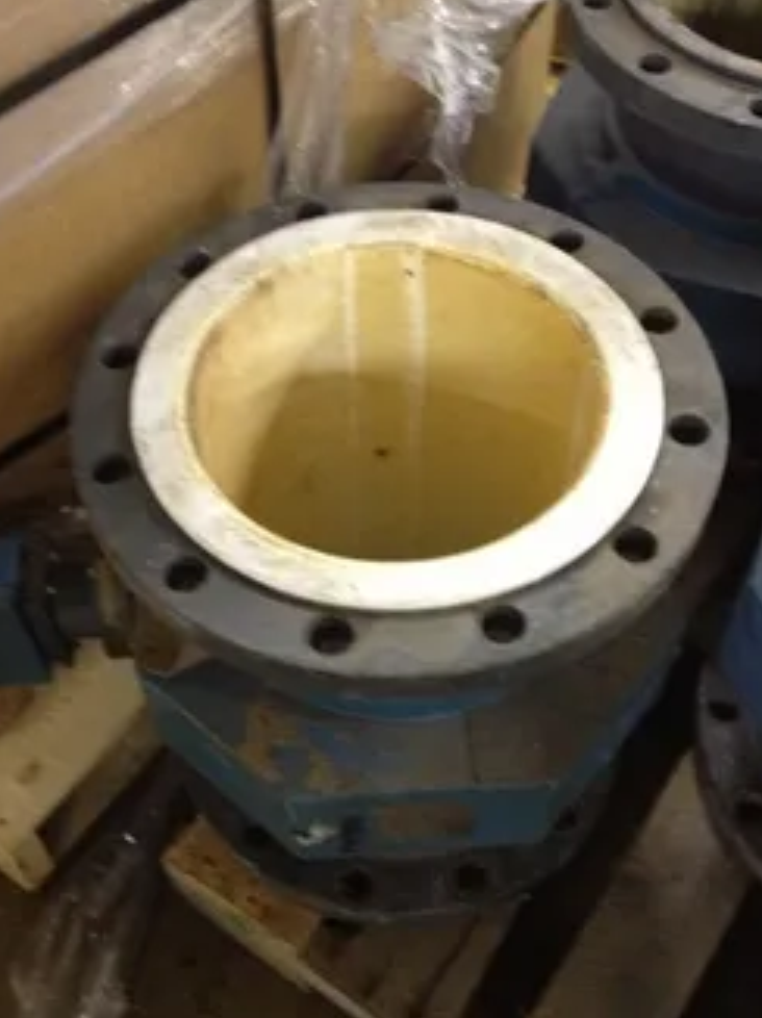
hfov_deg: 33.5
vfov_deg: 43.9
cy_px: 531
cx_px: 353
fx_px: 1264
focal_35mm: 43
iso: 400
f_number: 2.4
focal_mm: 4.28
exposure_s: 1/17
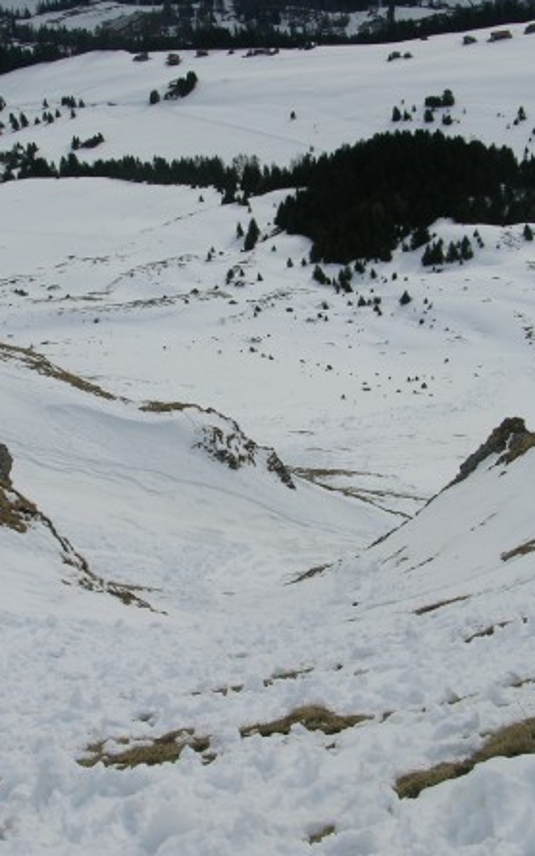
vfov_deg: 32.0
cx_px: 221
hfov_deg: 20.3
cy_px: 441
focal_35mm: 64
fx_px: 1494
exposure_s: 1/225
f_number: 6.3
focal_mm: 8.9
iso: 50
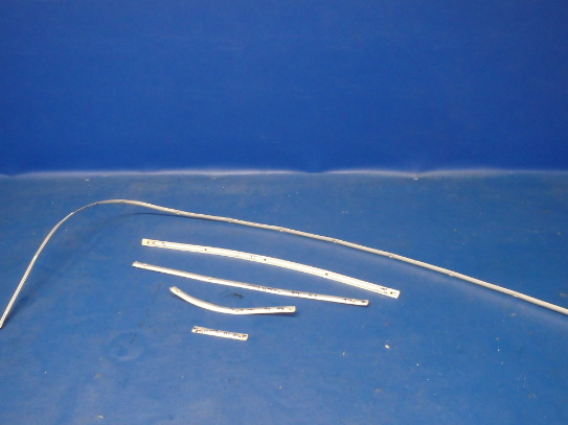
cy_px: 233
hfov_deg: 55.4
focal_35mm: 33
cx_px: 286
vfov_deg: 42.9
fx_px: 541
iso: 640
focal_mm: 5
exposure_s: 1/30
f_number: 3.9
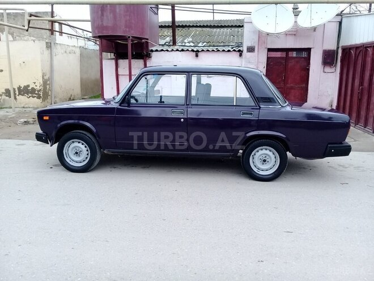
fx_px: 335
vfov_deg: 45.4
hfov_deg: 58.4
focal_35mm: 31
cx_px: 187
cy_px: 140
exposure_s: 1/153
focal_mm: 3.3
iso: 64
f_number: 2.2
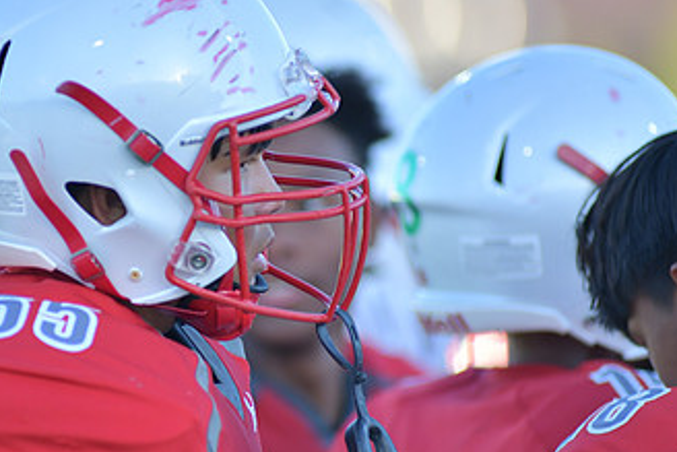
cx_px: 132
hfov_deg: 3.9
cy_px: 282
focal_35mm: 530
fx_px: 9971
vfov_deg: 2.6
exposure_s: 1/2000
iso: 720
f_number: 3.5
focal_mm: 300
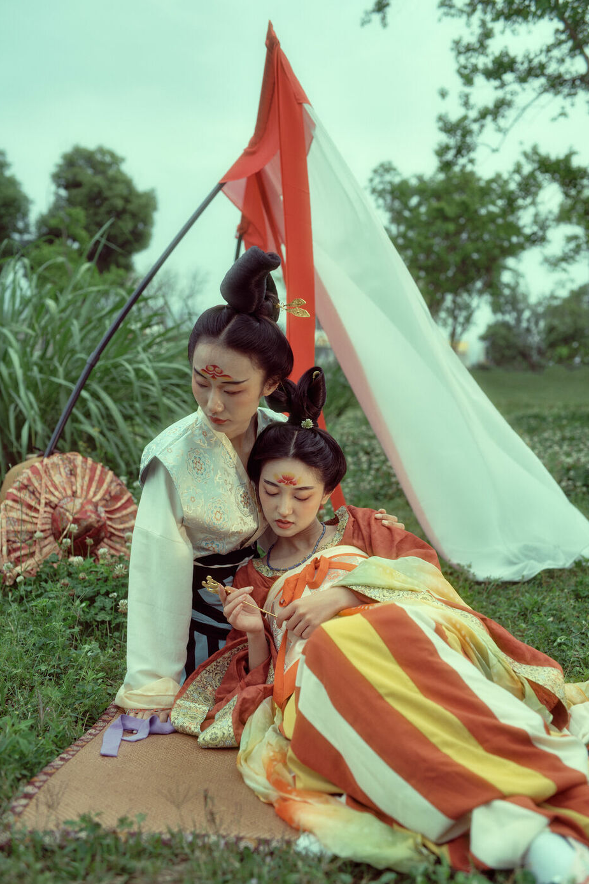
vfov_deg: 46.4
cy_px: 440
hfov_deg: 31.9
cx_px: 312
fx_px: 1030
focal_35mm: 42
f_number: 3.5
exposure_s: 1/400
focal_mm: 50
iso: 500
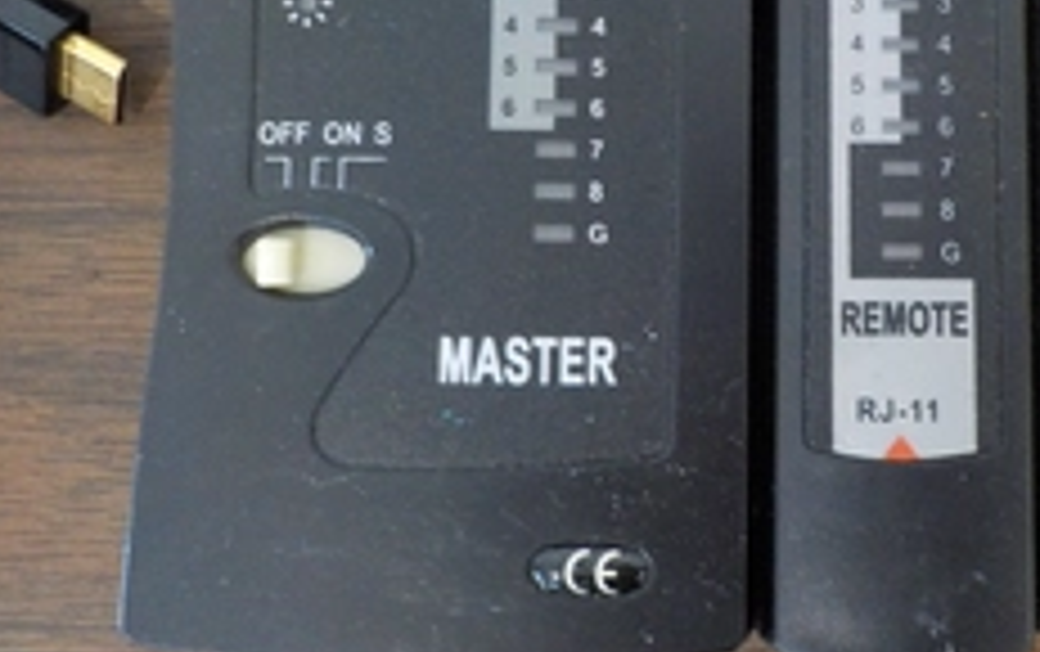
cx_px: 707
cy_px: 157
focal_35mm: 55
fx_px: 1561
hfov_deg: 36.4
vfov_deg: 23.4
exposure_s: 1/25
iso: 400
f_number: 3.3
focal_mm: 4.1
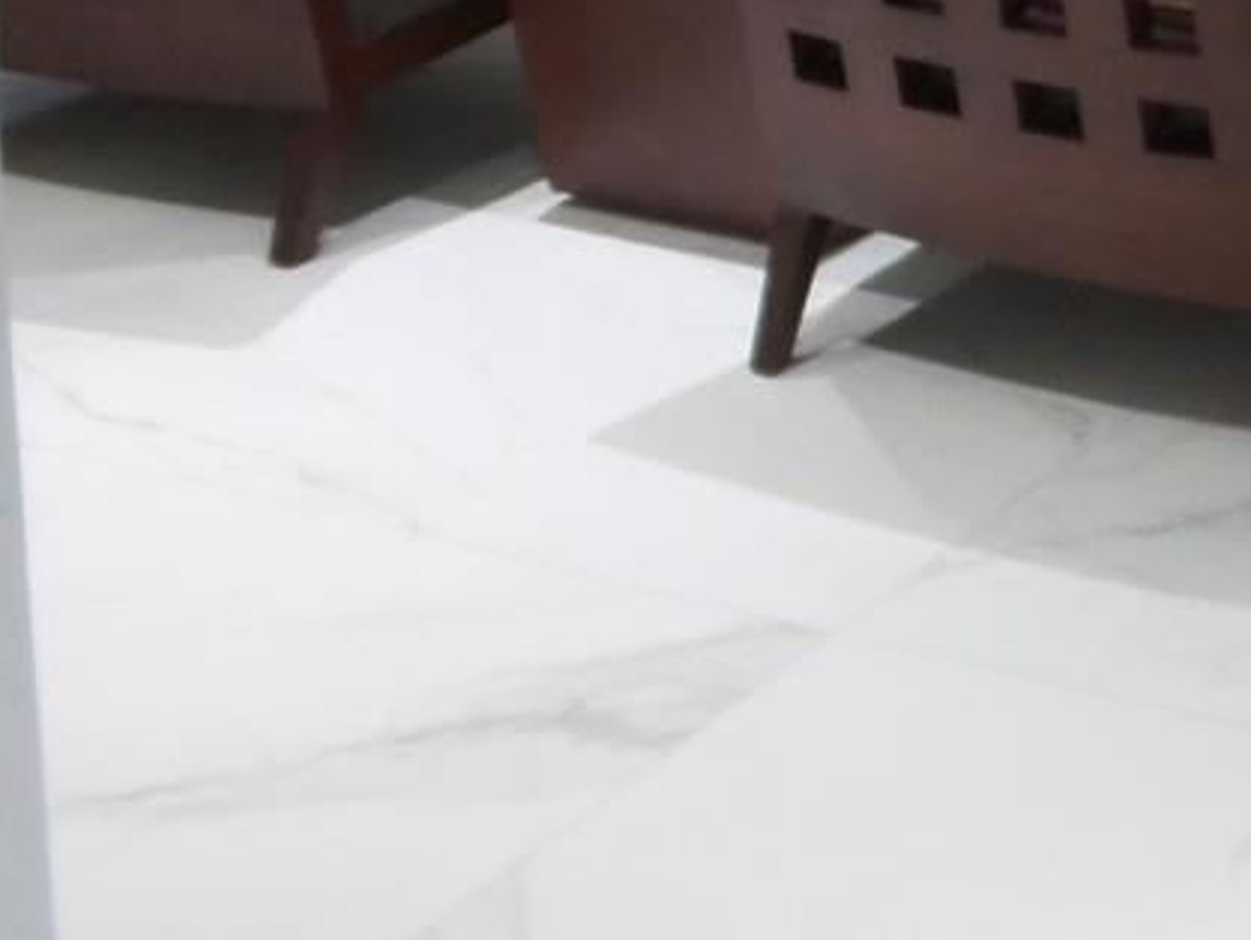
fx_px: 3182
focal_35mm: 88
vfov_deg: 15.0
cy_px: -656
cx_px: 2071
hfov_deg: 18.6
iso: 200
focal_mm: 4.1
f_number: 2.8
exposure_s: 1/30
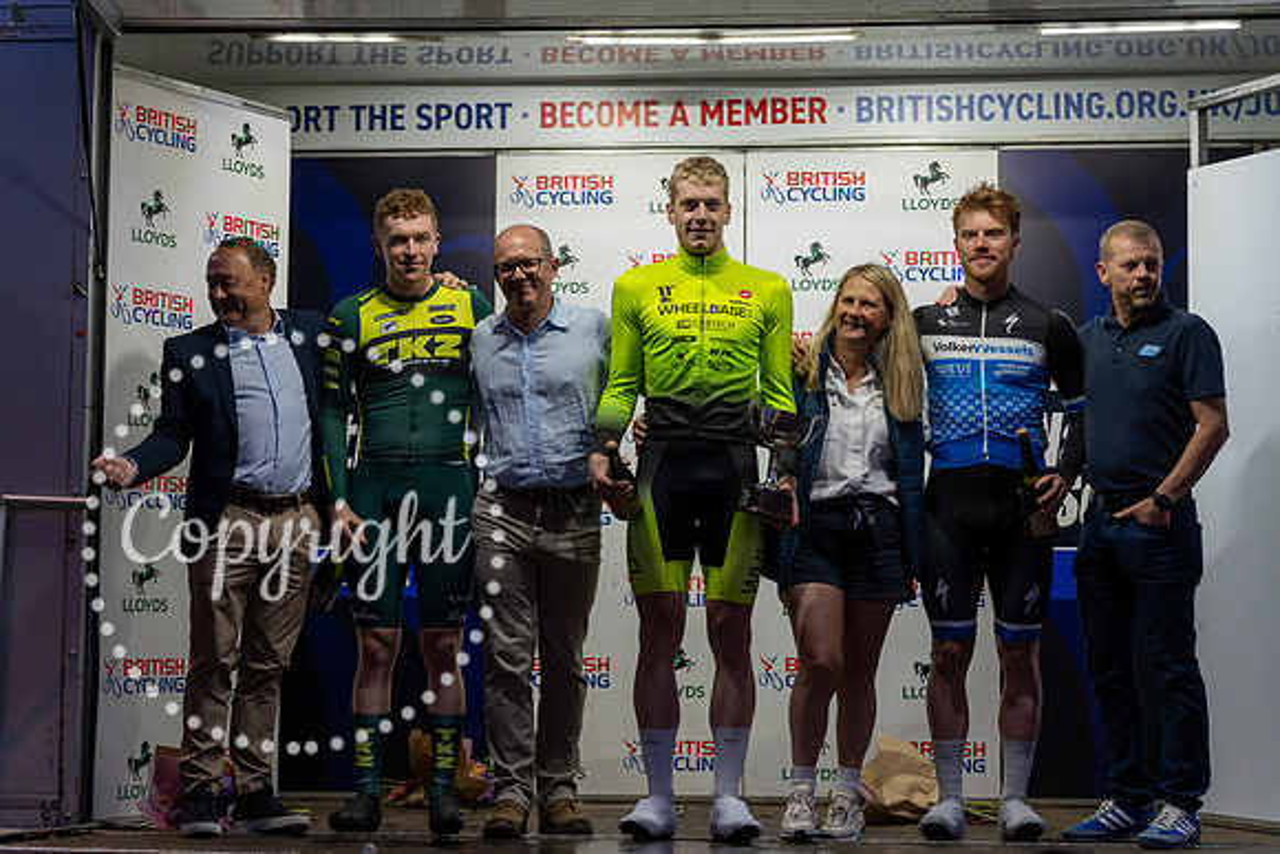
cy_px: 427
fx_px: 2489
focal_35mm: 70
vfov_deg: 19.5
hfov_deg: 28.8
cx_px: 640
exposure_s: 1/640
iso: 1250
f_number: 2.8
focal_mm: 70
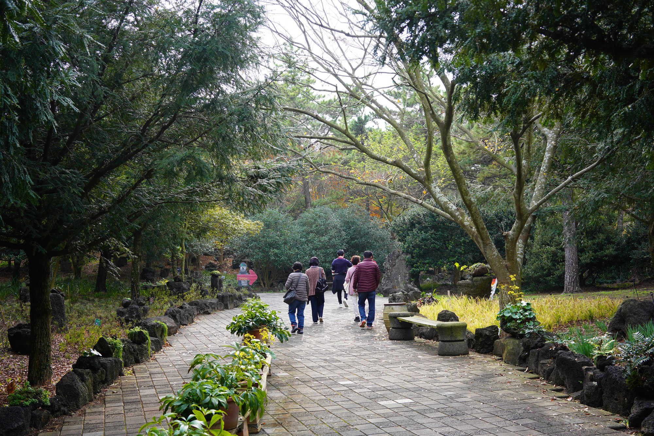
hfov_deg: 54.4
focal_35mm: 35
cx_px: 327
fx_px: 636
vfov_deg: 37.9
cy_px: 218
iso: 200
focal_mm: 35
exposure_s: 1/100
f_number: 6.3
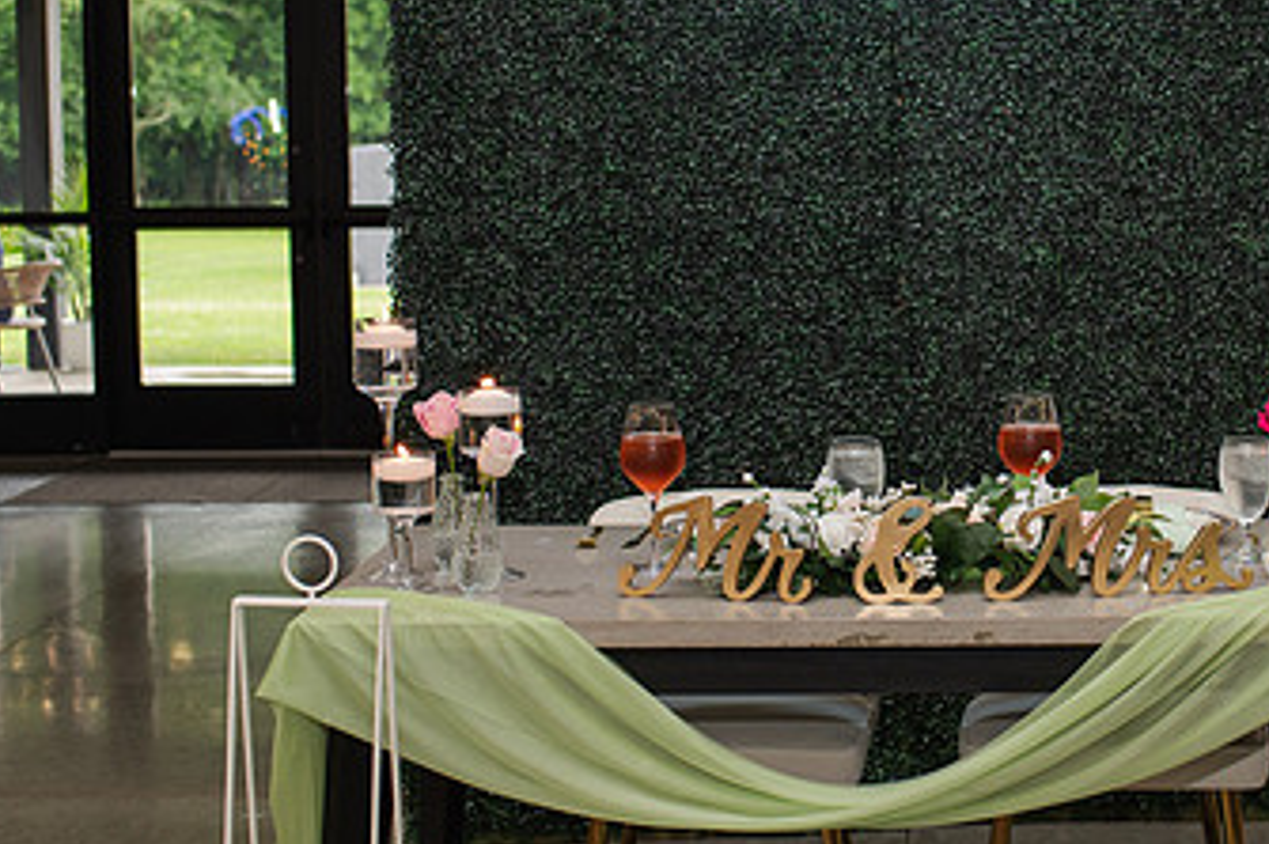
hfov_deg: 30.0
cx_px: 958
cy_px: 323
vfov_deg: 20.6
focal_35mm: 66
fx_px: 2325
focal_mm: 35
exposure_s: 1/200
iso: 800
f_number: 3.2
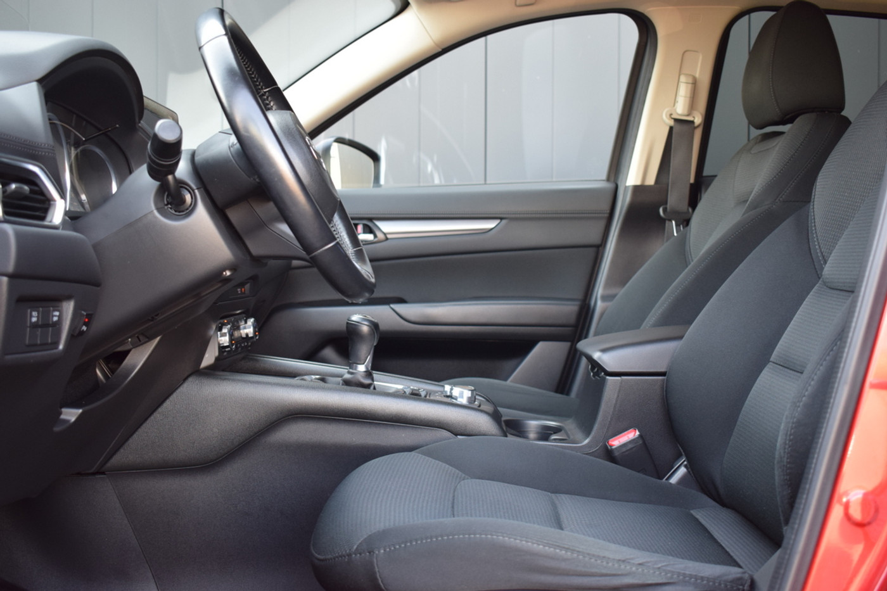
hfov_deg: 47.9
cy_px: 296
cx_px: 444
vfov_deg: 33.0
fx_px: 998
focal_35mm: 40
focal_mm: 27
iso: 560
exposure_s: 1/60
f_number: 4
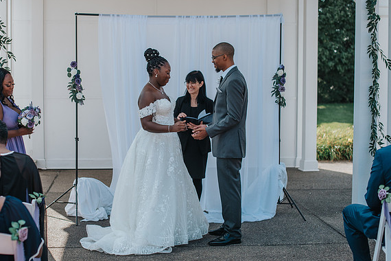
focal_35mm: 67
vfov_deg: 20.3
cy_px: 107
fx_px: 728
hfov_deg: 30.0
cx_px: 164
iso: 200
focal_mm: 50
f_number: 2.5
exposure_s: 1/2500
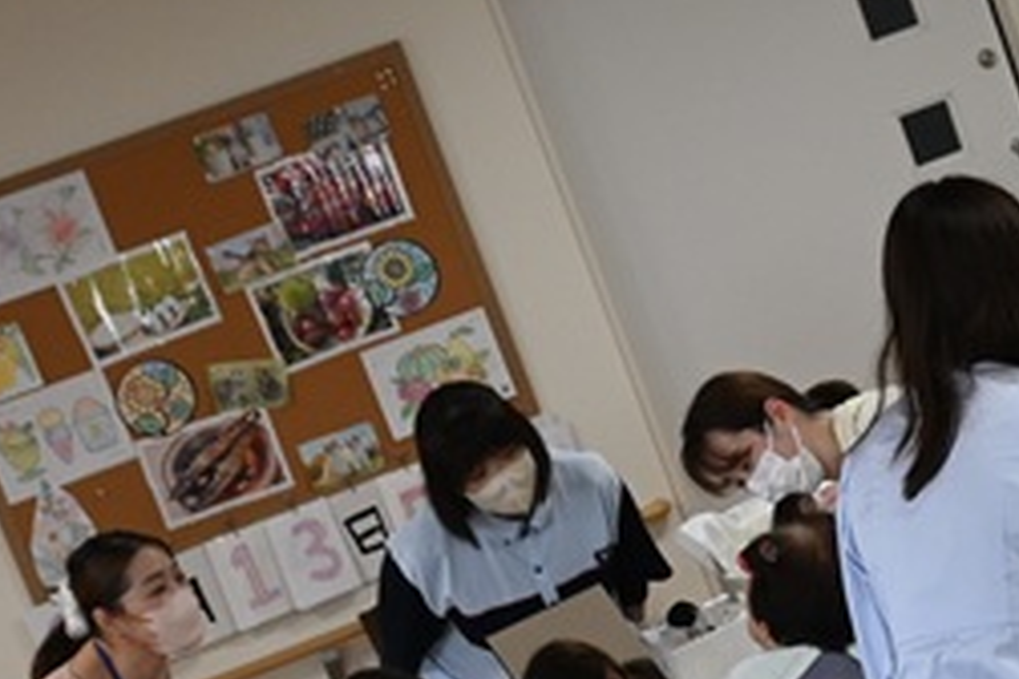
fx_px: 3792
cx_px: 1140
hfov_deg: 14.9
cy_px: 905
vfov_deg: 10.0
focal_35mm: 134
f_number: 4
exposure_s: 1/160
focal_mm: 22.5
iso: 400
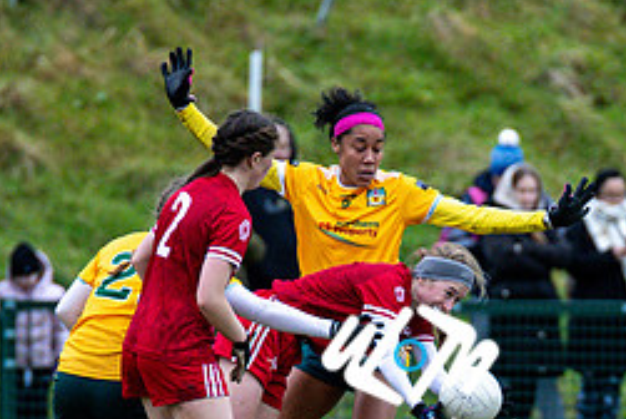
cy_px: 492
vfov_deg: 1.3
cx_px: 601
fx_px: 18297
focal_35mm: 1051
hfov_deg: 2.0
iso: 2500
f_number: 2.8
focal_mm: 300
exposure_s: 1/1000
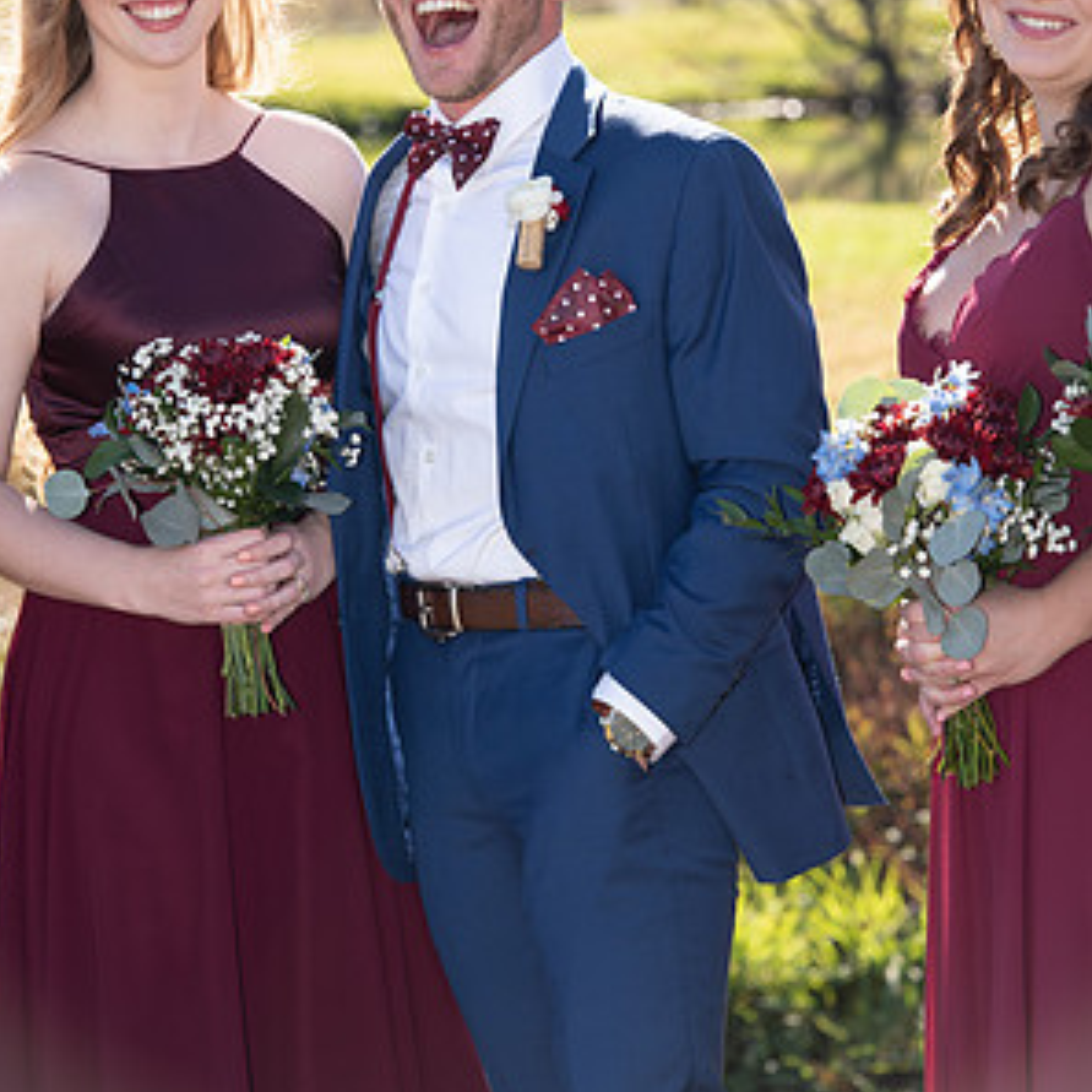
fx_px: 6674
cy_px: 371
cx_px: 544
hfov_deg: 9.4
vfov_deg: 9.3
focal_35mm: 187
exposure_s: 1/200
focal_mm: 145
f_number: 7.1
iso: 80
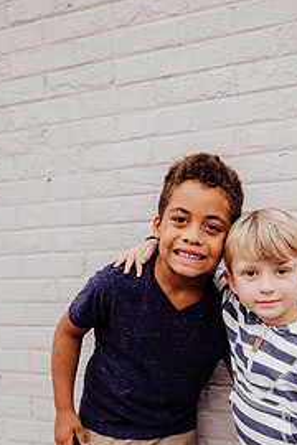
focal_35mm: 40
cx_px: 223
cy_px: 303
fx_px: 495
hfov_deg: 32.8
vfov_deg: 47.5
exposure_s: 1/200
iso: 200
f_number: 2.5
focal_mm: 24
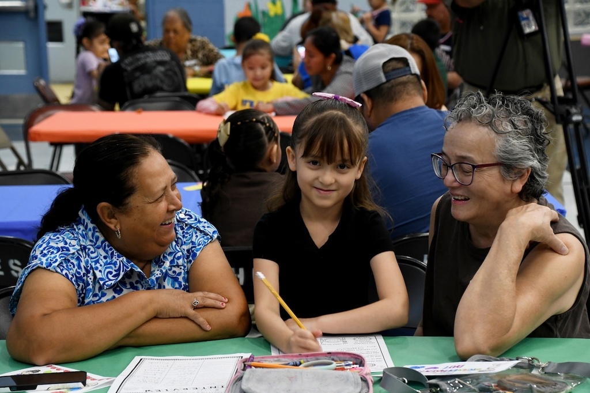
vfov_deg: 14.1
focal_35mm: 97
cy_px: 196
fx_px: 1589
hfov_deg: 21.0
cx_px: 295
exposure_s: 1/60
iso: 2000
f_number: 5.6
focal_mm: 65
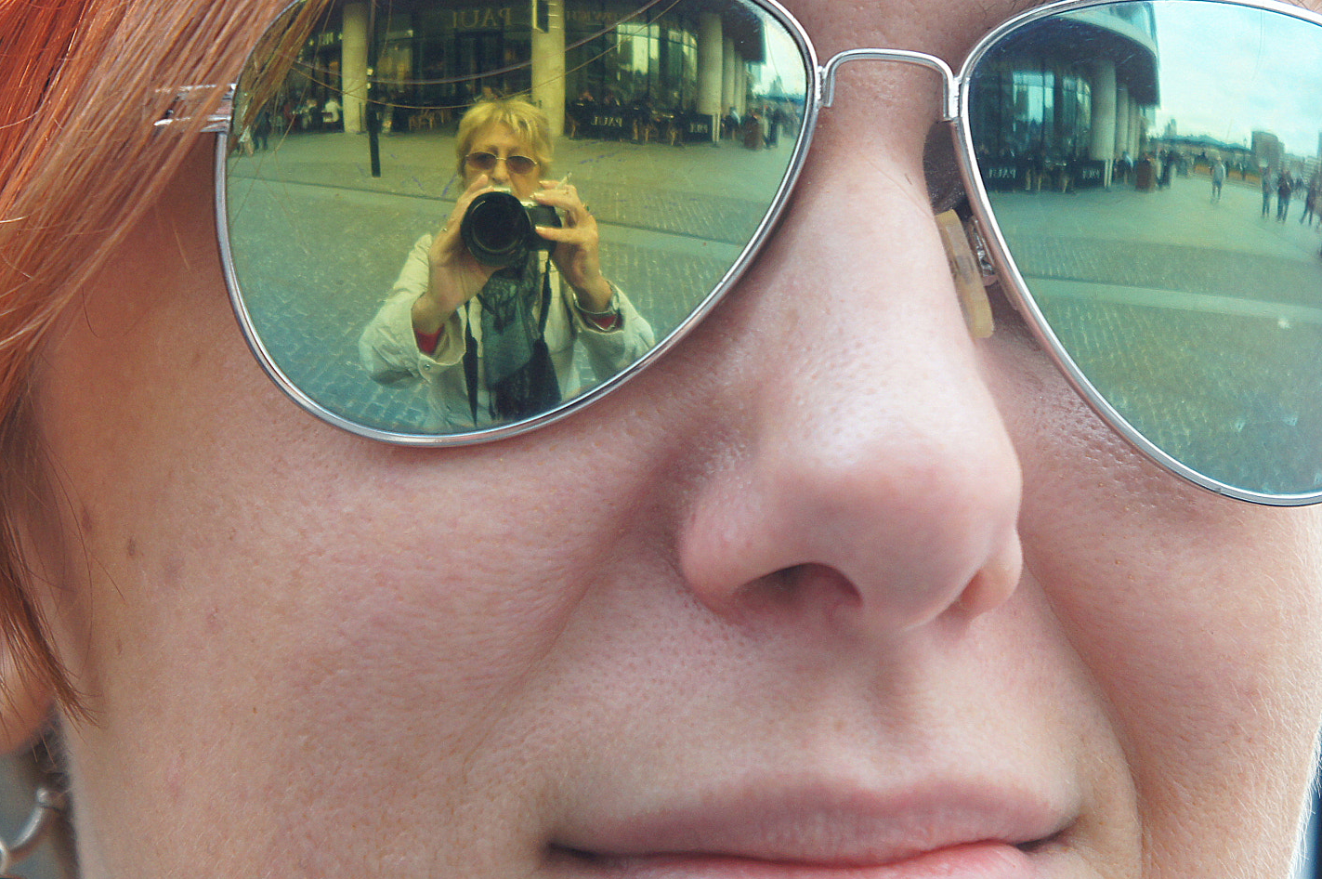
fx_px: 4356
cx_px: 485
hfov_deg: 17.2
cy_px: 400
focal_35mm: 119
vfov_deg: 11.5
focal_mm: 55
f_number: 5.6
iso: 500
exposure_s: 1/160
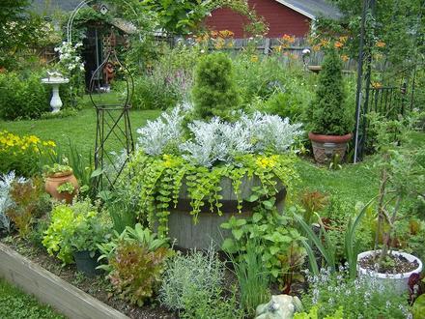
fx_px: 442
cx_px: 212
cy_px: 160
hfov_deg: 51.4
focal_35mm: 36
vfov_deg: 39.7
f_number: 2.8
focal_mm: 6
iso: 100
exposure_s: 1/164
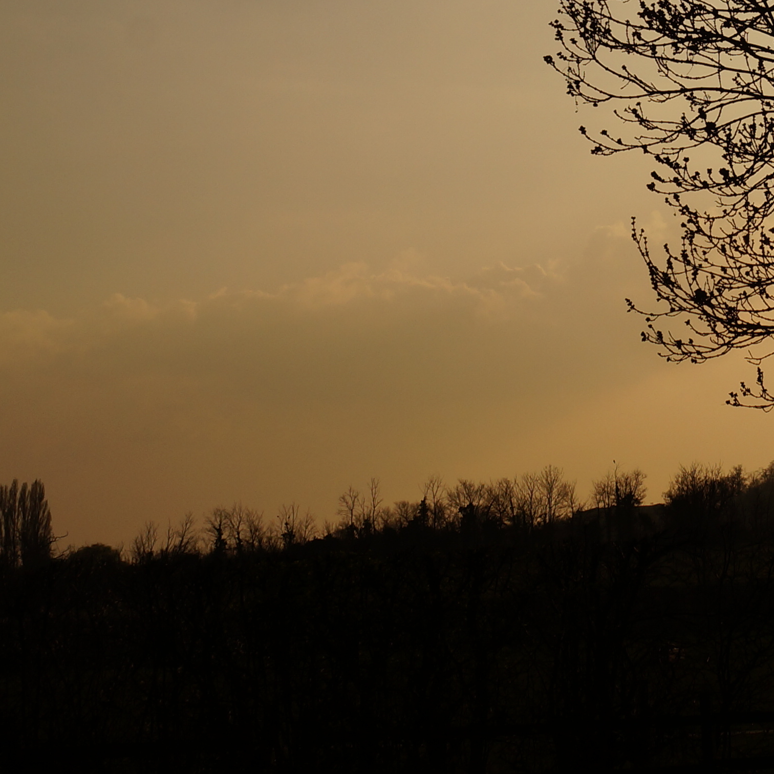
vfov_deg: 18.6
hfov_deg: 18.4
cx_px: 836
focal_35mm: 91
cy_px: 8
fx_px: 2302
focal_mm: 22
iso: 100
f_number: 11
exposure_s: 1/800
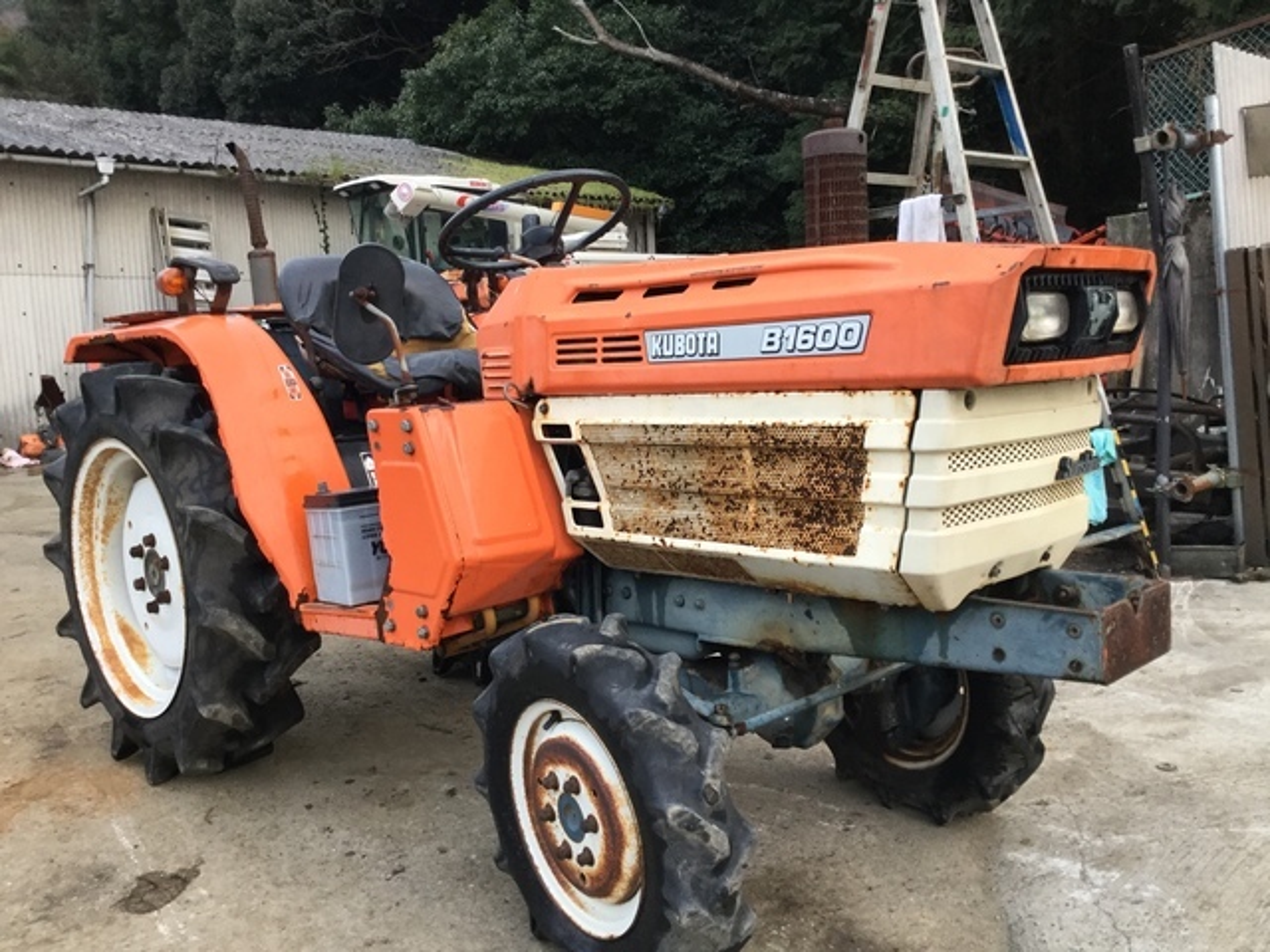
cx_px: 635
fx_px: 1137
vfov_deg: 45.4
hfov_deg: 58.4
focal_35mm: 31
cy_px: 476
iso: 32
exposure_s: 1/30
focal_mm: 3.3
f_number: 2.4
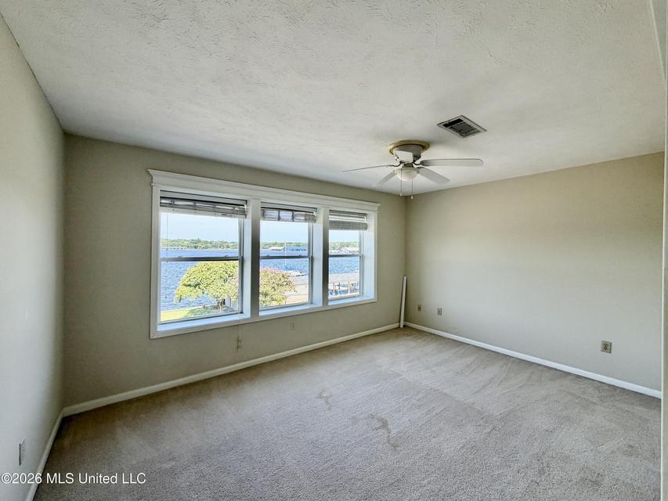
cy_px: 250
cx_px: 334
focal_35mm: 14
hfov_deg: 102.1
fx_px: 270
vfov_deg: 85.7
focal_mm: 2.22
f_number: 2.2
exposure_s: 1/121
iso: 80
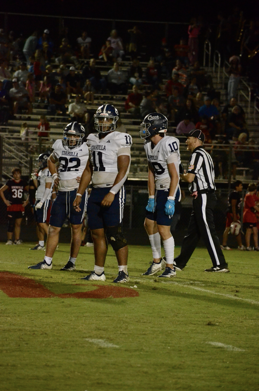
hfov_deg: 5.5
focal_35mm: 248
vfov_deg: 8.3
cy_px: 196
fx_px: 2683
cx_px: 130
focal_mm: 165
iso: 6400
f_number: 5
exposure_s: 1/800
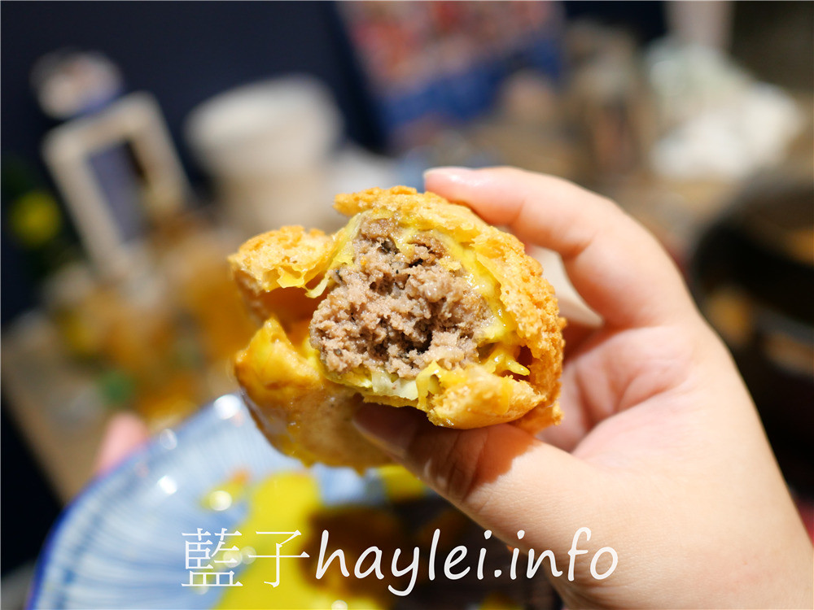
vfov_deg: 46.8
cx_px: 407
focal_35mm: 30
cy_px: 305
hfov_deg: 60.0
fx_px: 705
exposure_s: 1/60
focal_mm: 15
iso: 500
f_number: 1.7
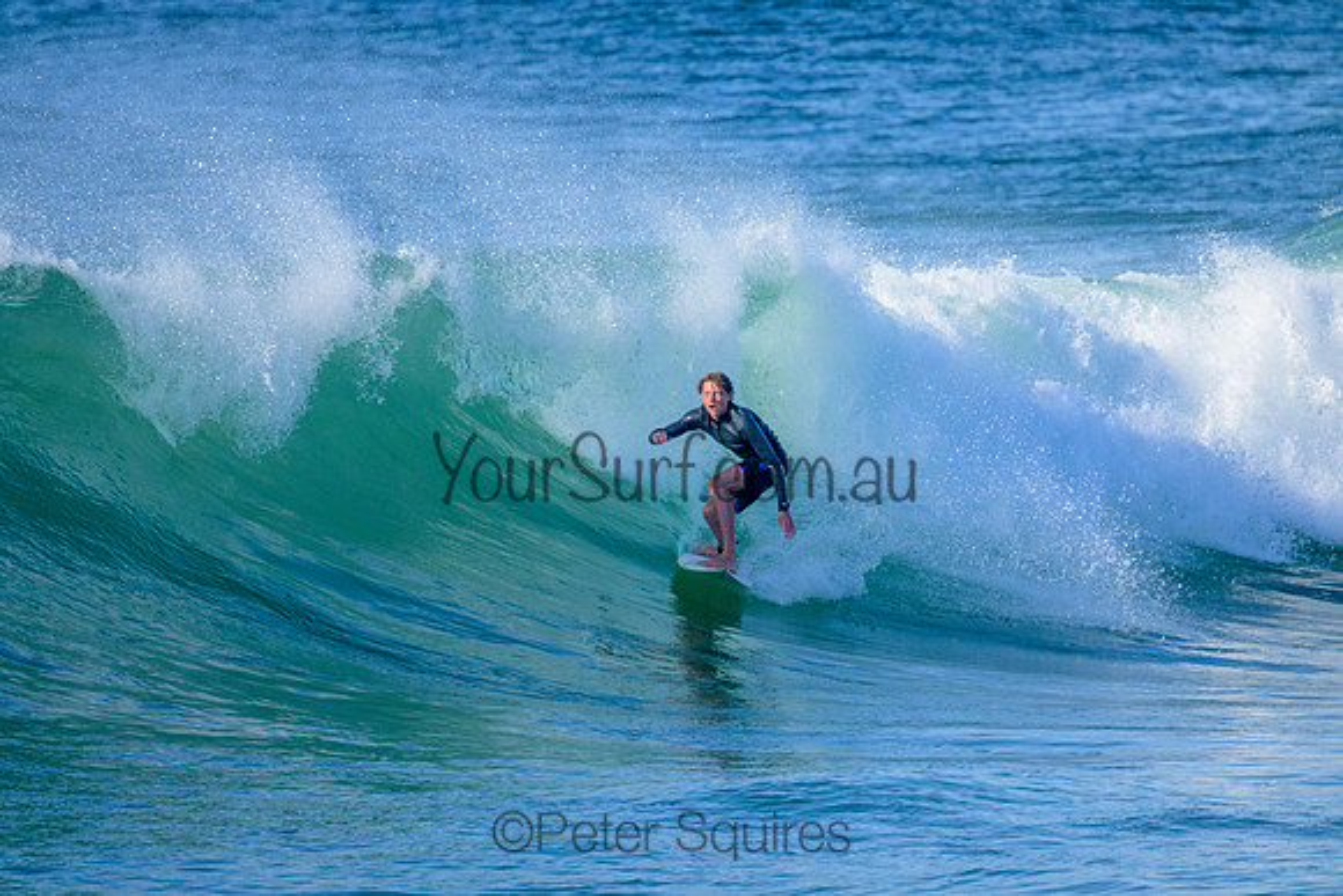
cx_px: 672
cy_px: 448
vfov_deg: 1.7
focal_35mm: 800
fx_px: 29850
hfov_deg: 2.6
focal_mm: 800
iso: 1250
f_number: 11
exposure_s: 1/2000
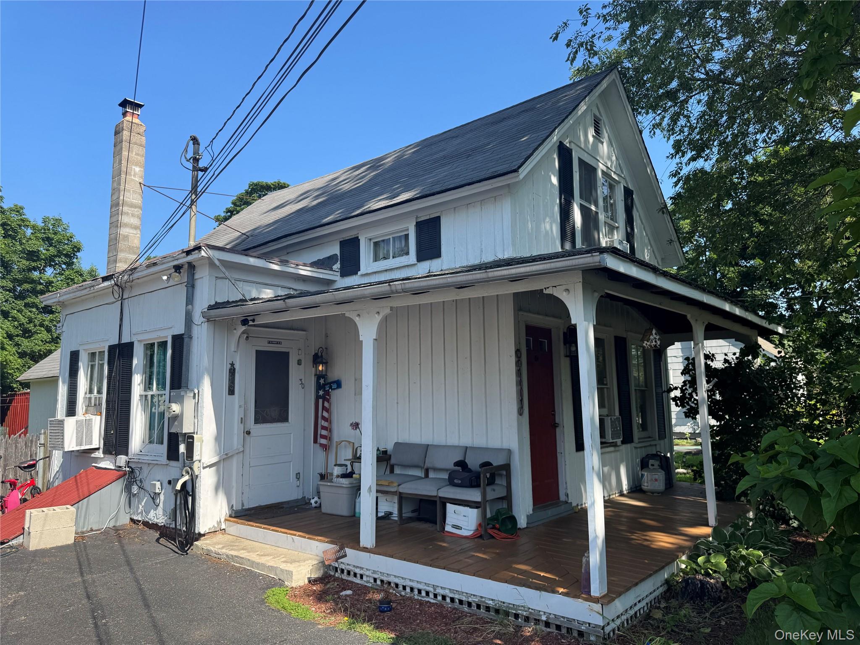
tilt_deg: +7.4
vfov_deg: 56.8
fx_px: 596
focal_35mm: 24
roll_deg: +0.3
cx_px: 430
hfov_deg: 71.6
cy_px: 322
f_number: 1.78
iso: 80
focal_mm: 6.76
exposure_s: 1/1869
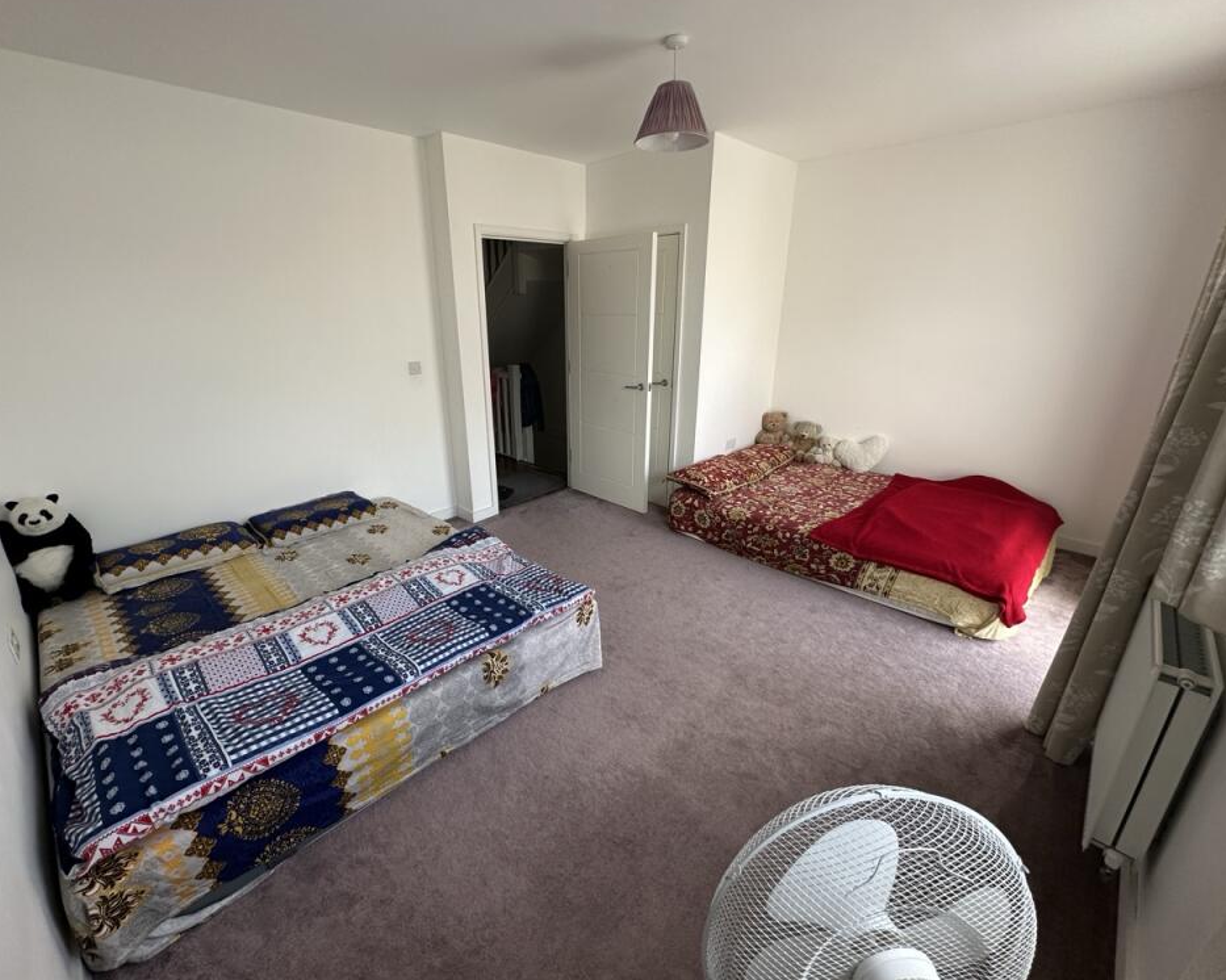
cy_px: 486
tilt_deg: -20.3
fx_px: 544
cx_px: 579
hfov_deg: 96.7
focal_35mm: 15
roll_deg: +0.3
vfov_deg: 84.0
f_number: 2.2
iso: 125
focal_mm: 2.22
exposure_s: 1/99
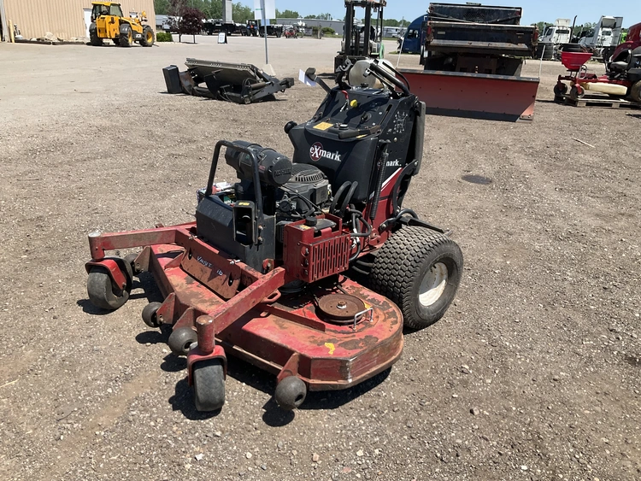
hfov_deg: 61.6
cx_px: 320
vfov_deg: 48.3
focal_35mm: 29
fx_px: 537
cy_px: 240
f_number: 1.8
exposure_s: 1/1342
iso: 25
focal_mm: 3
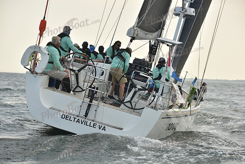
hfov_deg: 15.8
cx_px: 122
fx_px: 885
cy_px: 82
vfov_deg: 10.6
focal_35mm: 130
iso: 250
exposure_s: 1/640
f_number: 7.1
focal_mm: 130
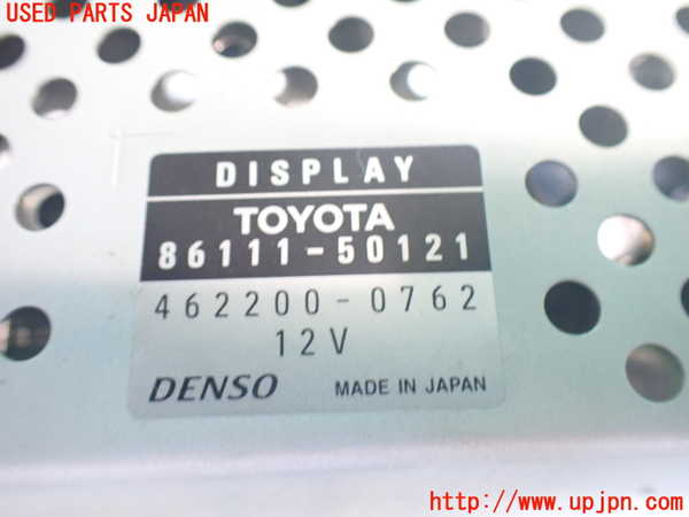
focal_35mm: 30
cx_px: 344
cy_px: 258
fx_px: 597
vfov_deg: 46.8
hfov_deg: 60.0
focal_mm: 5.4
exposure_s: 1/30
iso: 800
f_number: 2.3
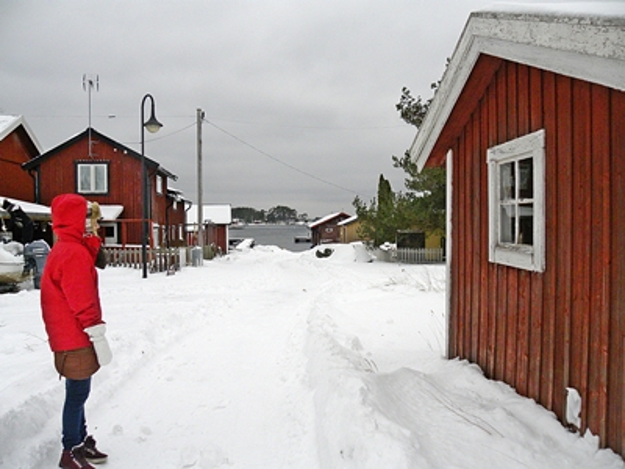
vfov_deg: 48.2
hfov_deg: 61.7
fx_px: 524
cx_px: 312
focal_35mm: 29
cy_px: 234
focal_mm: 5.2
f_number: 2.8
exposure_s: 1/78.4
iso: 192
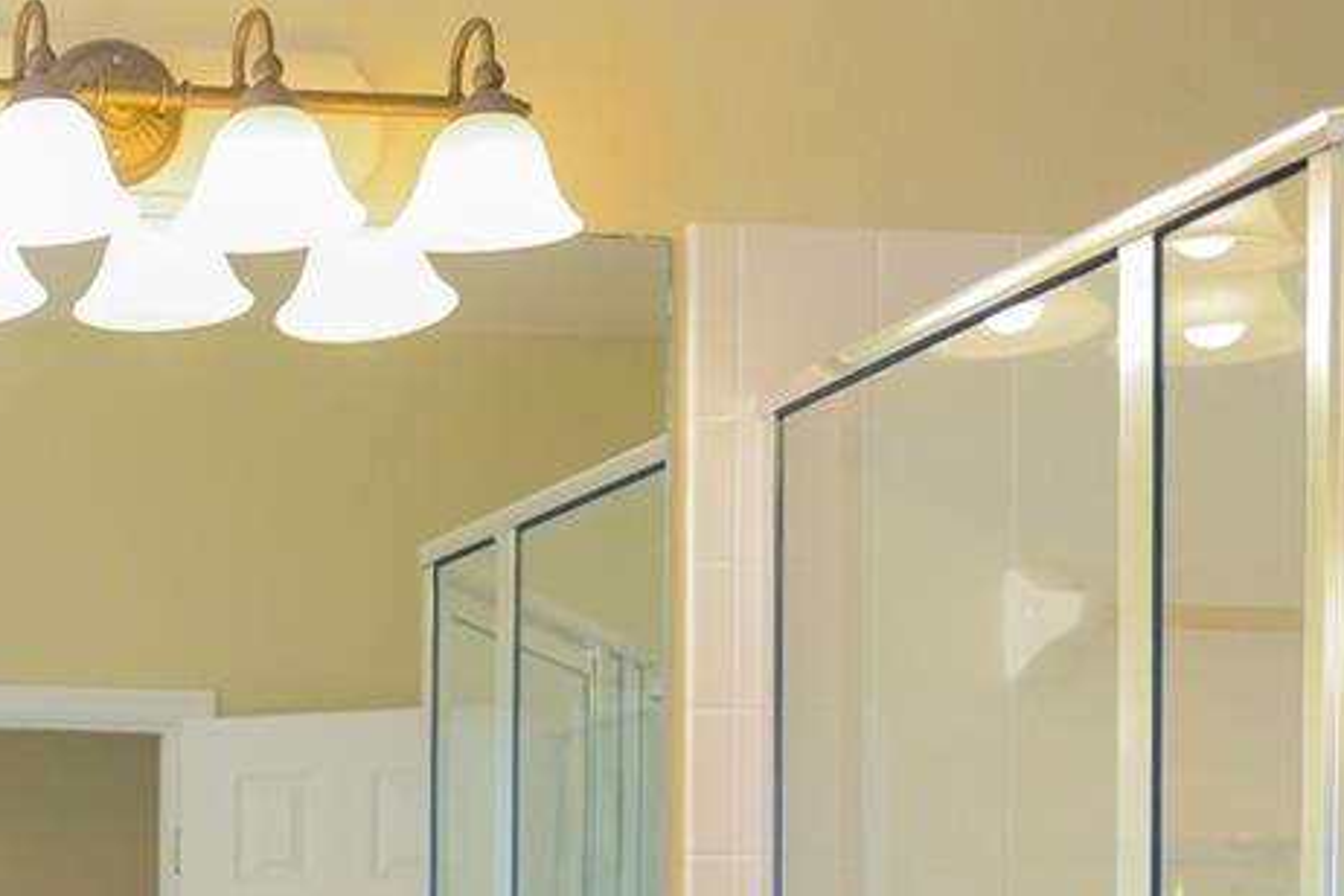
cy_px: 1261
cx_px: -655
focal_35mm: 83
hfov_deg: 20.9
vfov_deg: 15.4
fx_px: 3098
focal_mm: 24
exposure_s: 1/100
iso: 640
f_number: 3.5
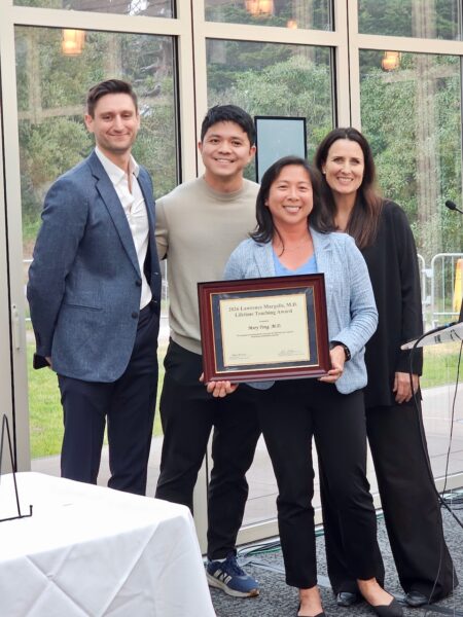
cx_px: 232
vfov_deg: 28.2
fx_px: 1231
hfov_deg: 21.3
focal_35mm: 69
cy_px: 308
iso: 160
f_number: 2.4
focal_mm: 7.9
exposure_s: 1/9.99
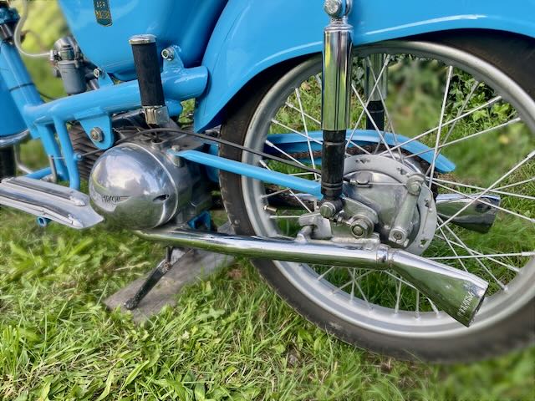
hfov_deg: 67.3
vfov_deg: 53.1
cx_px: 268
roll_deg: +0.2
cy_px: 200
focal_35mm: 26
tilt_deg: -23.9
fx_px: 402
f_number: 1.8
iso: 32
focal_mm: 4.25
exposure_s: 1/212
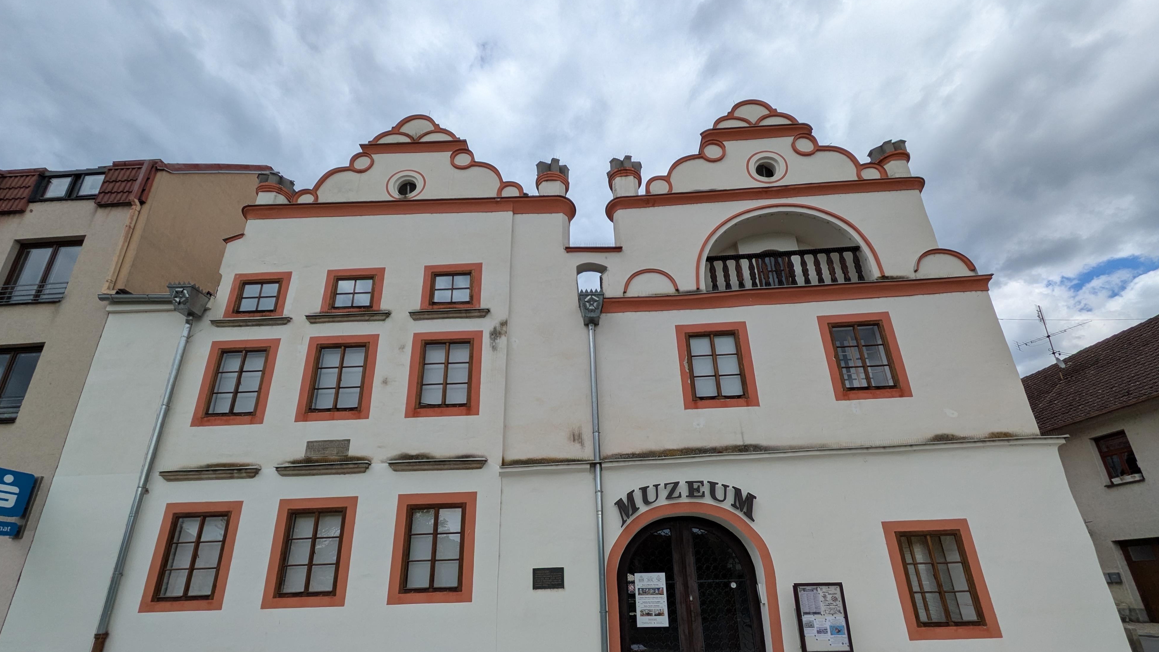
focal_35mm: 16
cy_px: 419
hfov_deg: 99.4
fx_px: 492
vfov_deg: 65.8
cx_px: 582
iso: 45
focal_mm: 1.83
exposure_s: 1/2294
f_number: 2.2
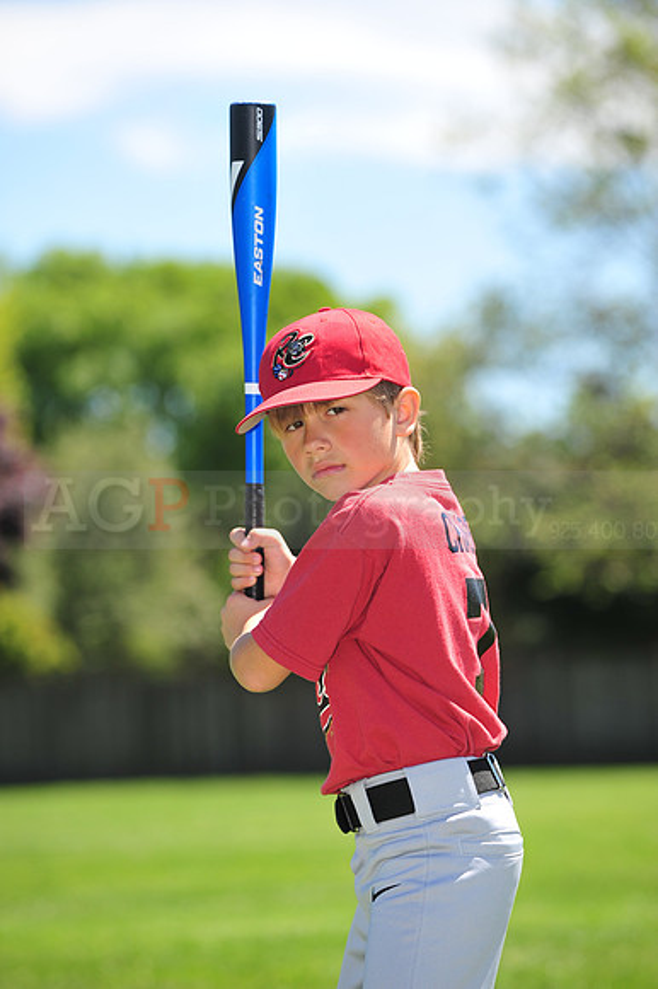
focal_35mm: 170
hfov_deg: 8.1
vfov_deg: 12.1
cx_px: 329
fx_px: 4666
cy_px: 494
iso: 200
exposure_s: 1/640
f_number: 4.5
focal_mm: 170
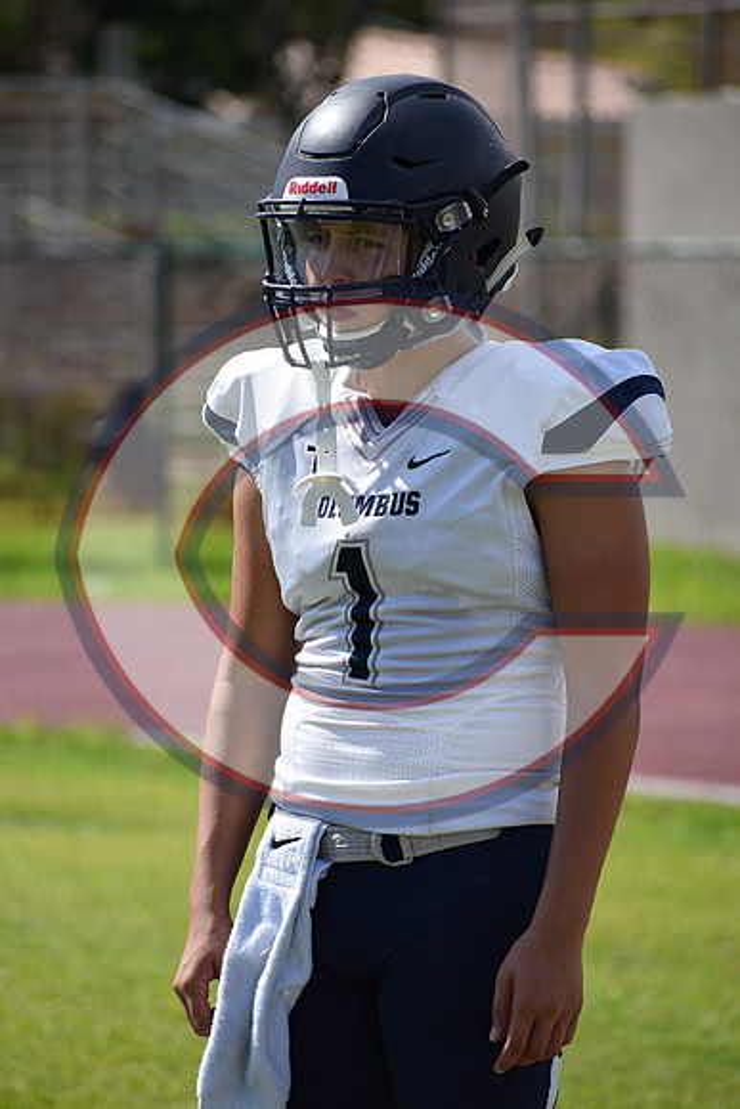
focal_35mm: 278
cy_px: 554
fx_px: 8550
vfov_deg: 7.4
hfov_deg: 5.0
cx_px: 370
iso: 320
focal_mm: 185
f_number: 5.6
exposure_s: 1/2000
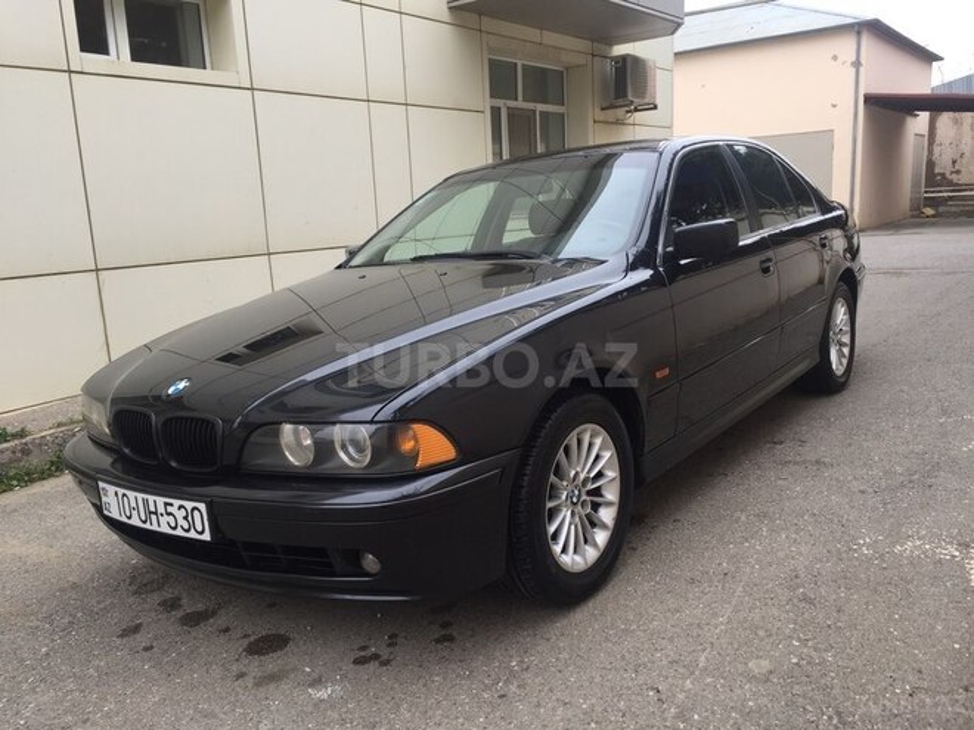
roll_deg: +2.1
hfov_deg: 61.7
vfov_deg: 48.2
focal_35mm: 29
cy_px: 365
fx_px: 816
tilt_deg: -11.7
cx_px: 487
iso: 32
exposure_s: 1/243
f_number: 2.2
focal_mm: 4.15
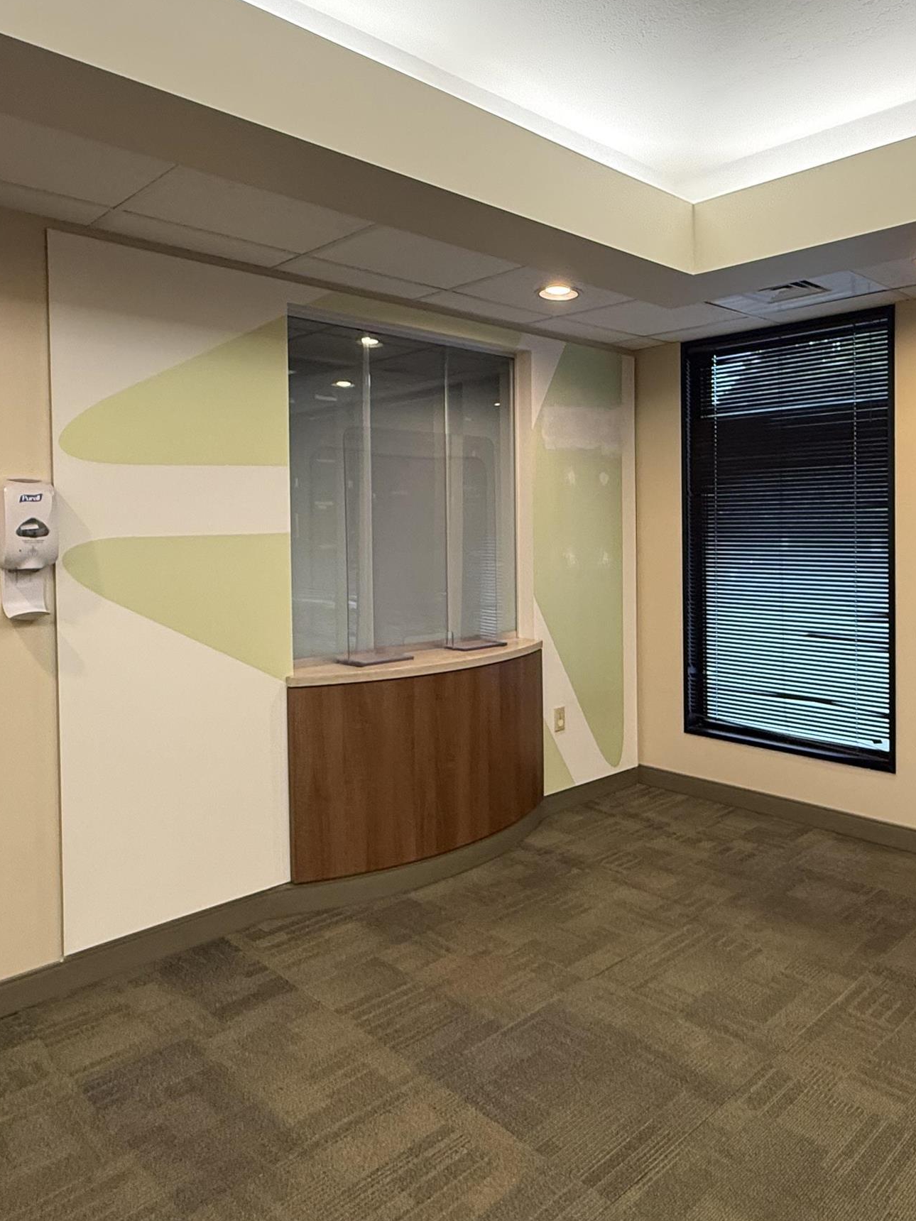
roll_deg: +0.5
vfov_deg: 69.2
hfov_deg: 54.3
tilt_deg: -1.3
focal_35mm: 25
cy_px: 547
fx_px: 882
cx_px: 571
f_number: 2.2
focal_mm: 2.22
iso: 250
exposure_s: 1/60
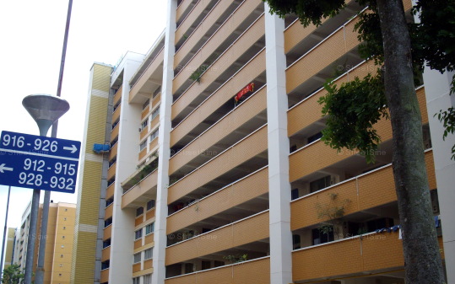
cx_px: 231
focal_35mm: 40
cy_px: 153
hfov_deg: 49.3
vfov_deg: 32.0
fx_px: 496
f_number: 2.8
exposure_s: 1/125
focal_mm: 6.2
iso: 124
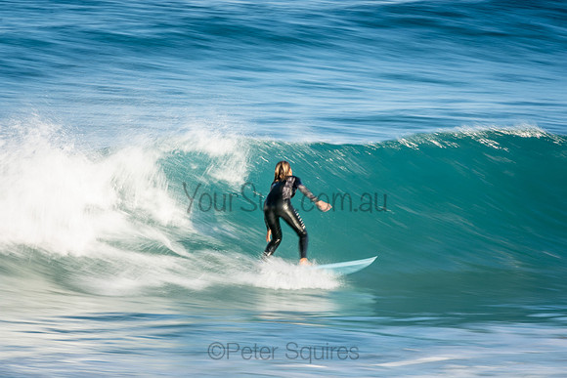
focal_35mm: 600
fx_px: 9452
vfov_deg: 2.3
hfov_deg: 3.4
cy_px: 189
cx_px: 284
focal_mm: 400
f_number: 22
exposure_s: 1/20
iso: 100
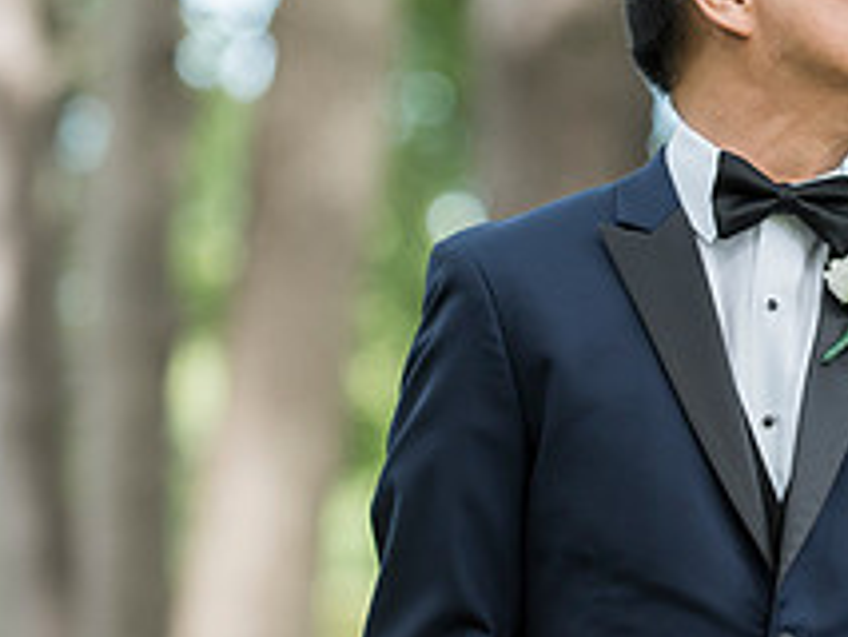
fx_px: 7697
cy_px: 141
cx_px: 856
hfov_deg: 6.3
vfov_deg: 4.7
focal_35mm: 314
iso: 400
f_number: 2.8
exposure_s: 1/400
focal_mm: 120
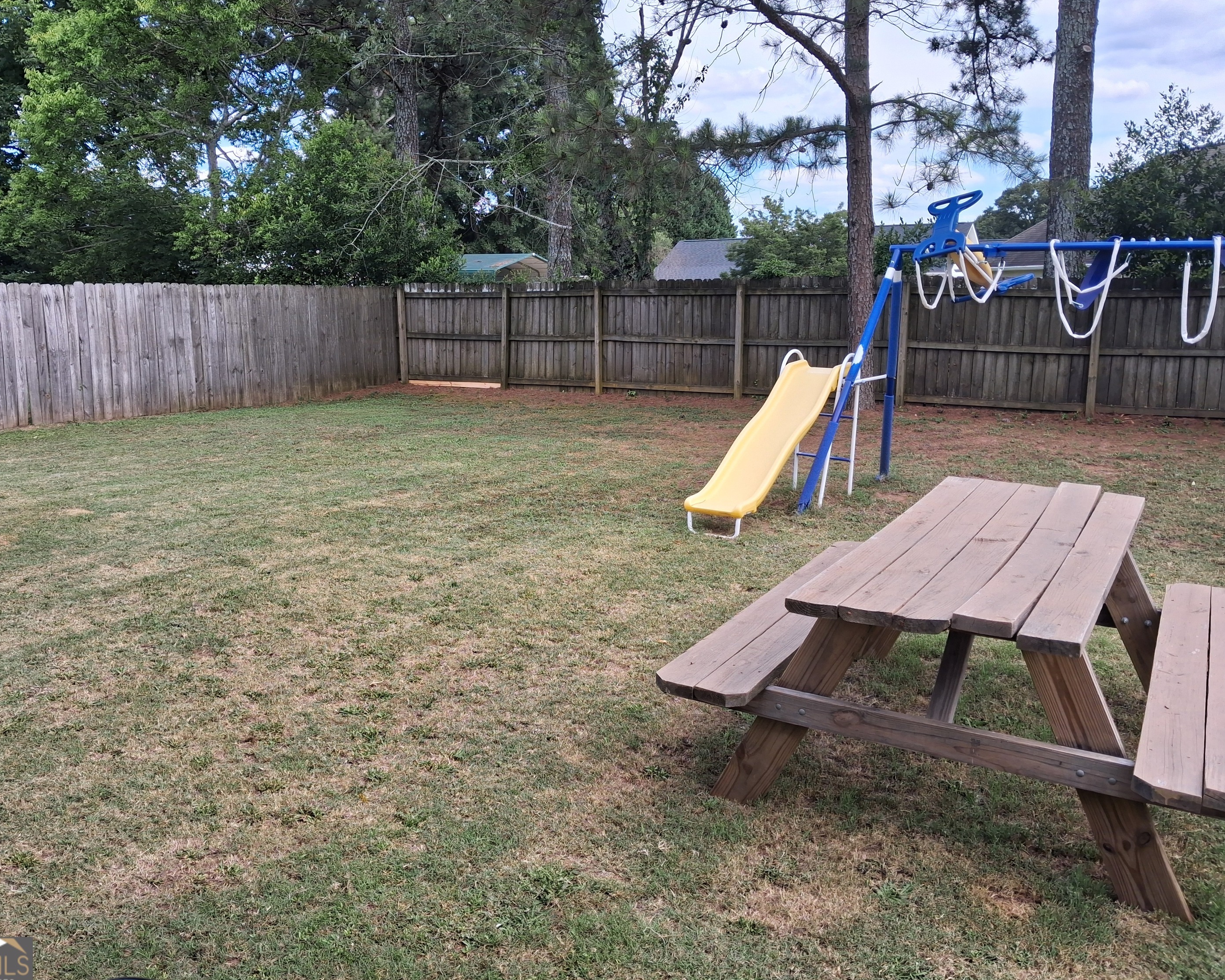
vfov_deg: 50.0
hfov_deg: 60.3
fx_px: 1051
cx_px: 555
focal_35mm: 29
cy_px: 482
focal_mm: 4
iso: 20
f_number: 1.8
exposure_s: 1/299
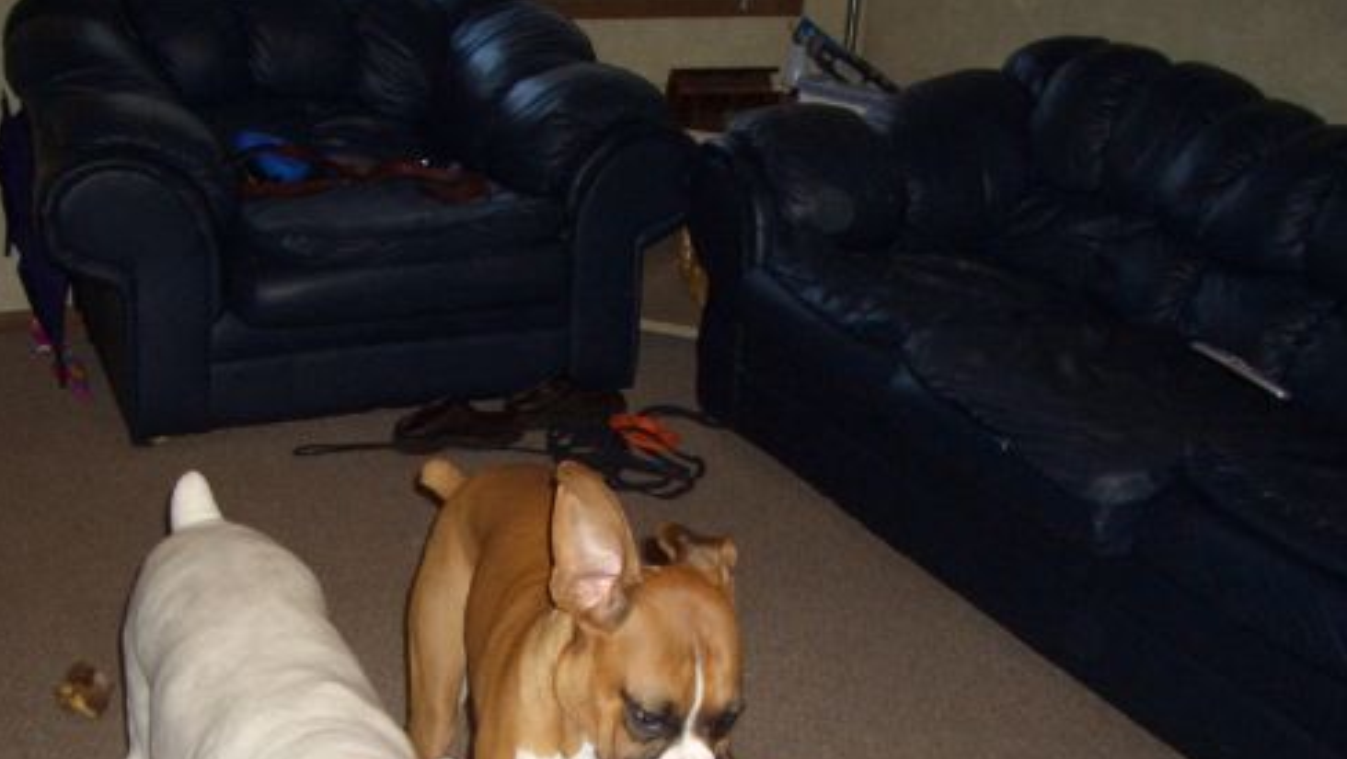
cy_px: 610
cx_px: 513
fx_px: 1787
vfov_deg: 23.6
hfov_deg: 41.0
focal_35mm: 50
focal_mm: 5.8
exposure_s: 1/60
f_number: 2.6
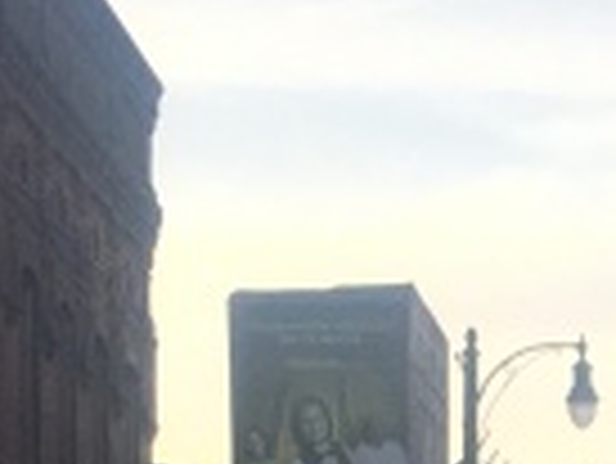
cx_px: 1138
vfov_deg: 6.4
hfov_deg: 8.7
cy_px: 1252
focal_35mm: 217
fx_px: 3865
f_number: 2.2
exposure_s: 1/1479
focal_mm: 4.15
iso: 25
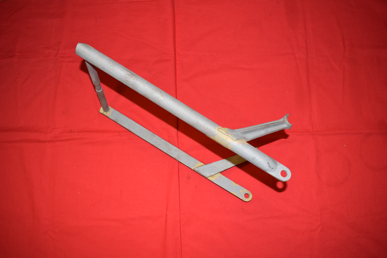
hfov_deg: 61.9
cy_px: 129
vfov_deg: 43.6
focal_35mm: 30
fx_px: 323
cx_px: 194
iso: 800
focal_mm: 20
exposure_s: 1/125
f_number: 5
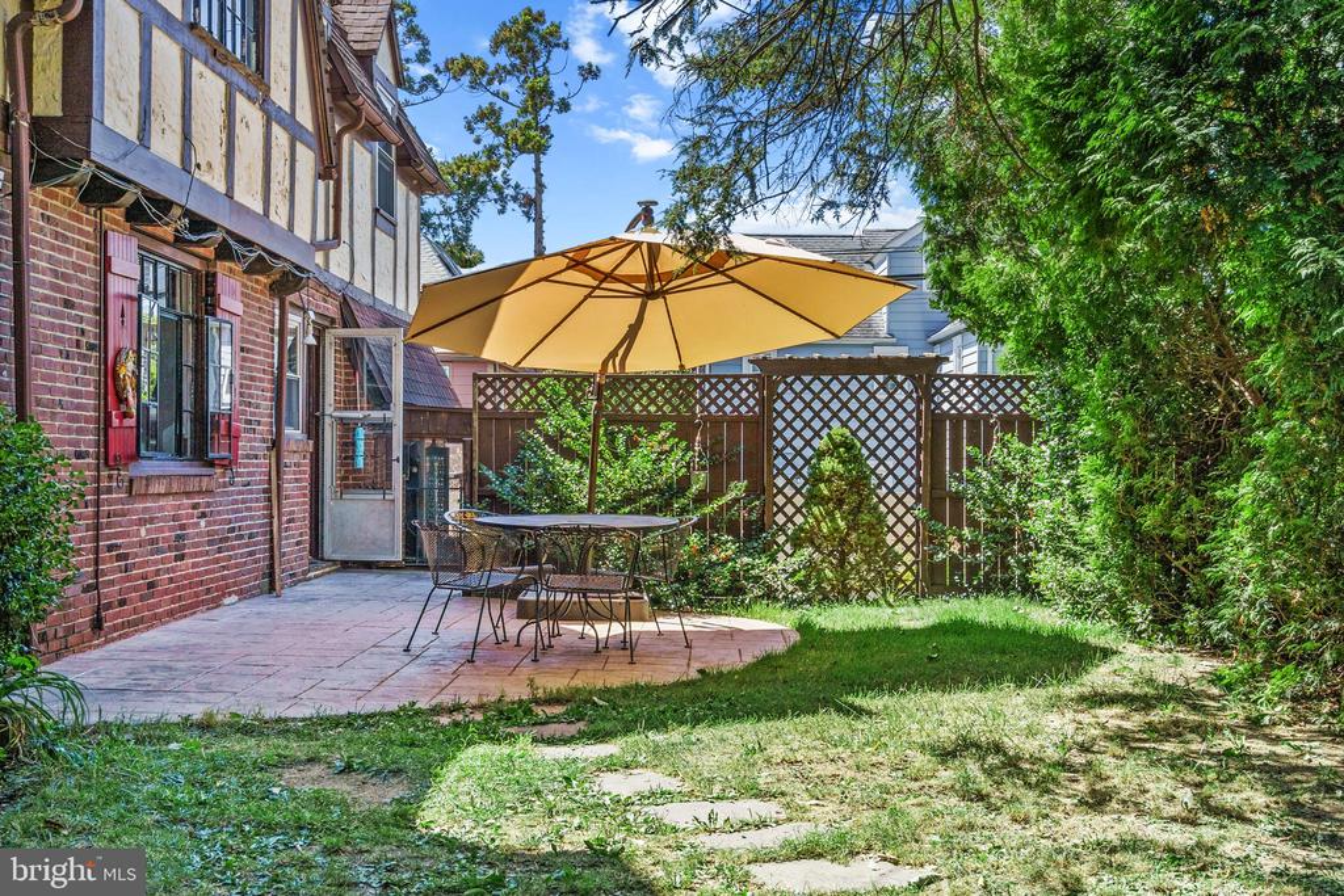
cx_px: 672
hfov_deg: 49.5
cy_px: 448
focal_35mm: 39
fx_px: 1456
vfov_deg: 34.2
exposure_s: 1/160
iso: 200
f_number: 9
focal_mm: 26
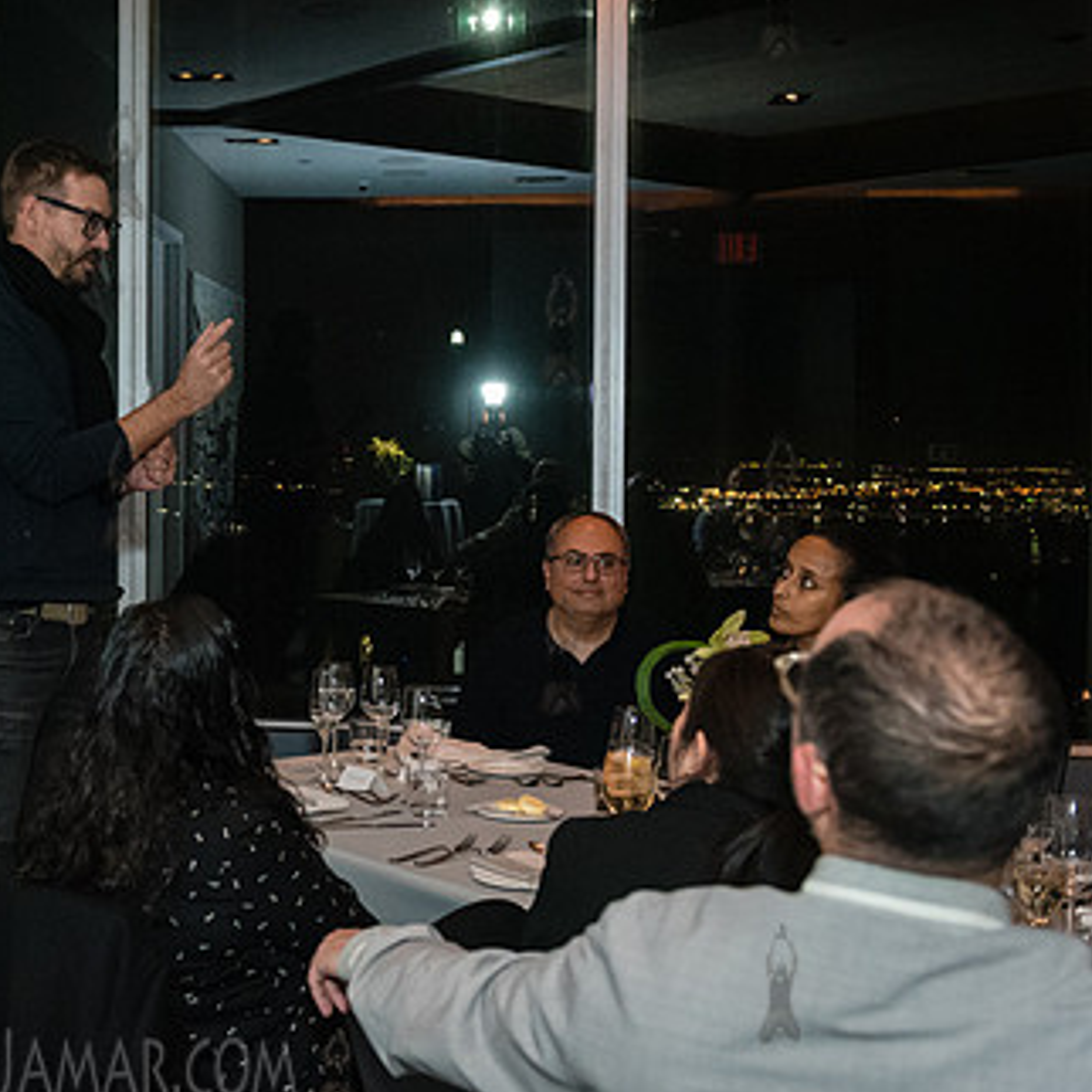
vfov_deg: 32.8
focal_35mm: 52
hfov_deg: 31.4
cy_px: 490
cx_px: 122
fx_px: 1856
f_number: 4
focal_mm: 34
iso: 6400
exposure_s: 1/160
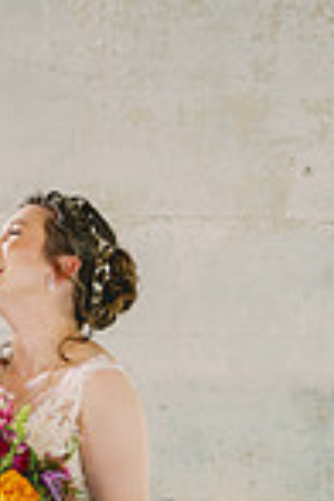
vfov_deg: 17.5
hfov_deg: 12.3
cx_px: 7
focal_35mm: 110
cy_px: 648
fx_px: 1531
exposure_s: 1/160
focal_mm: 36
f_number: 2.8
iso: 1000
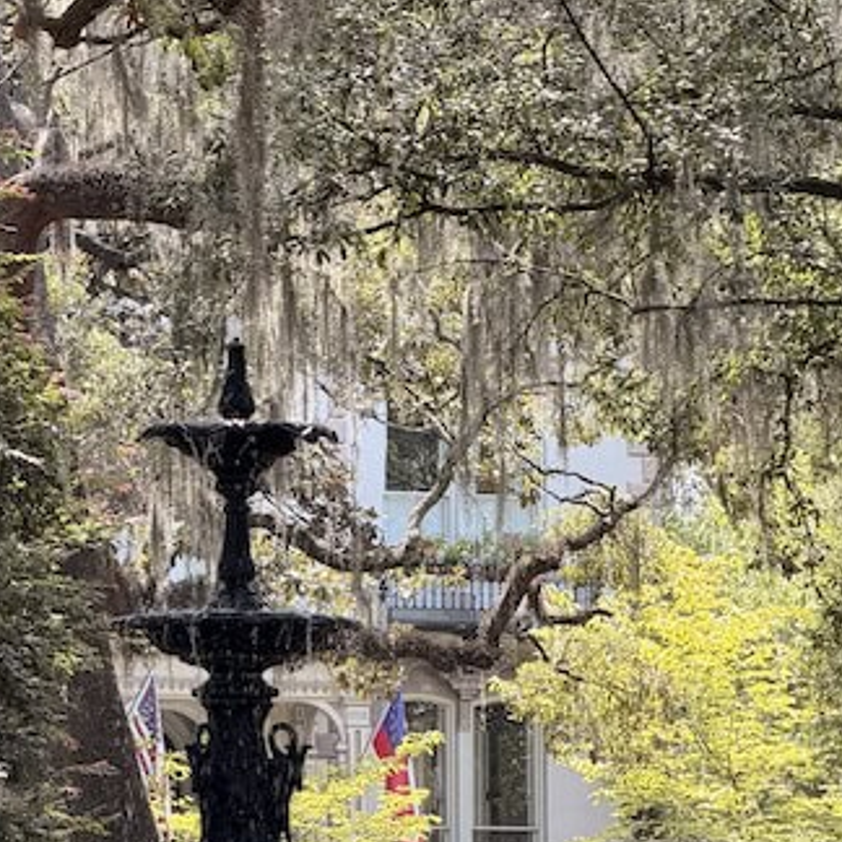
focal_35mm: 218
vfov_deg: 8.0
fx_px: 5999
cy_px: 483
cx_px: 221
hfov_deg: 8.0
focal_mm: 16.9
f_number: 2.8
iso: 50
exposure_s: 1/121
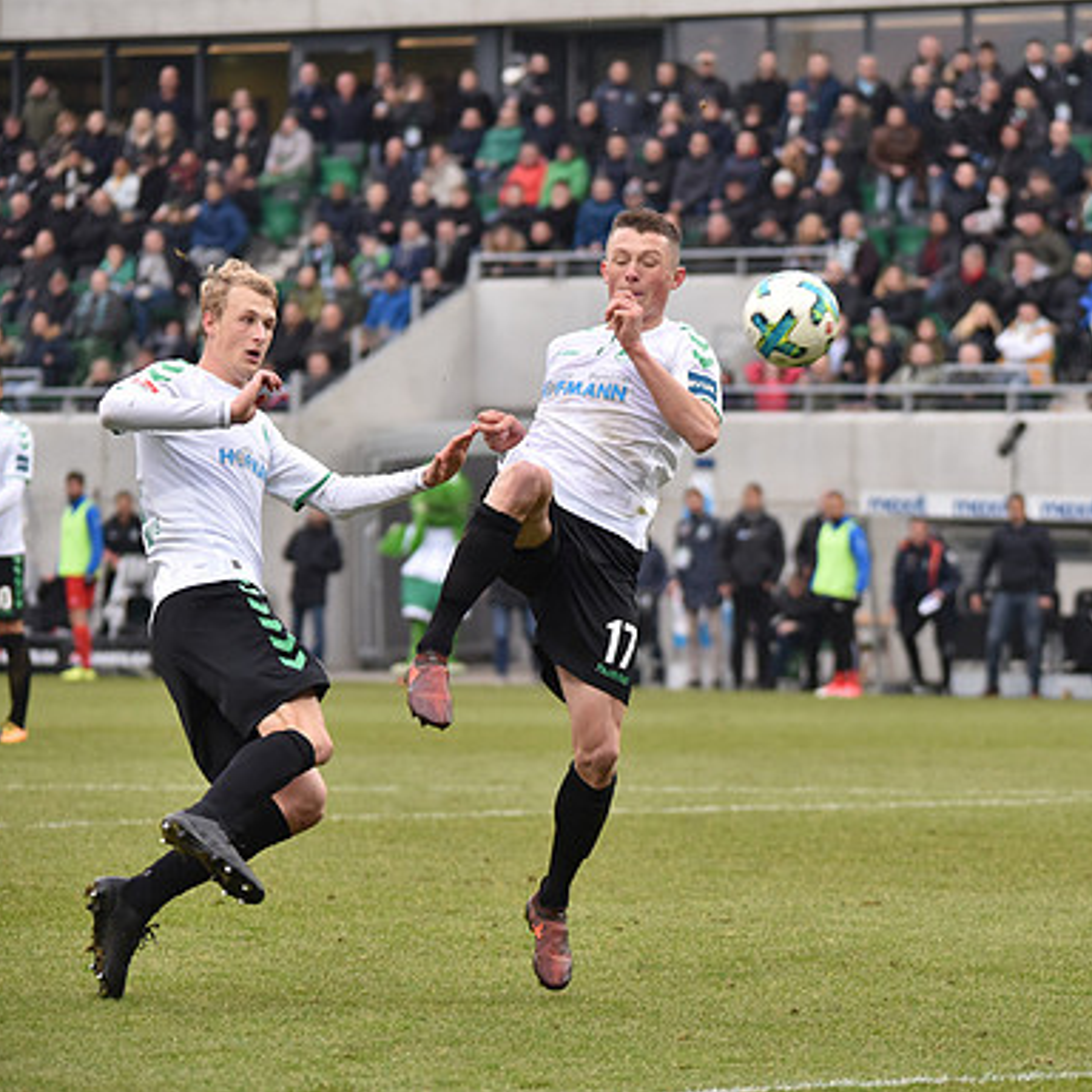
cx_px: 714
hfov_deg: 7.2
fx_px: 8708
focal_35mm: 244
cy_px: 545
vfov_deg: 7.2
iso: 1400
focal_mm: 190
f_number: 5.3
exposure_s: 1/1250
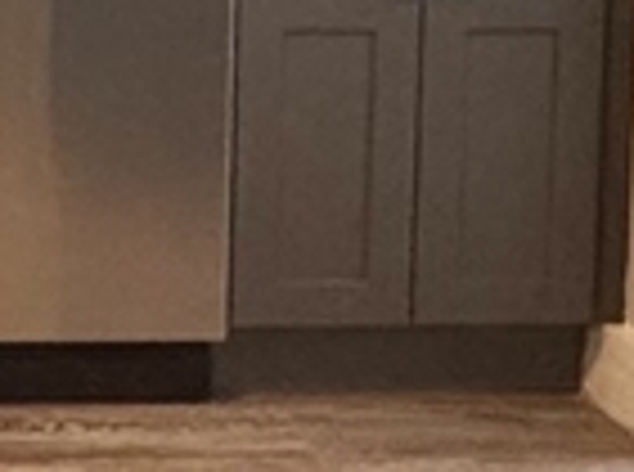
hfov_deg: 17.0
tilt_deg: -5.2
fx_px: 1863
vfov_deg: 13.6
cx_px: -391
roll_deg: -0.9
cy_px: -229
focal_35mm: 102
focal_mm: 2.22
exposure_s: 1/60
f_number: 2.2
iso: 400
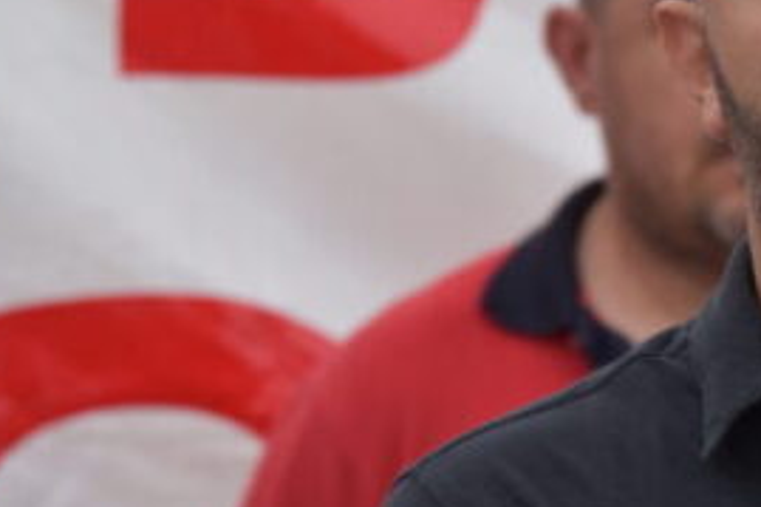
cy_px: 139
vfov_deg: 4.4
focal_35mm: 311
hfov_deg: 6.6
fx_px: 6570
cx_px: 948
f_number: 5.6
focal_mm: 120
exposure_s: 1/500
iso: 400
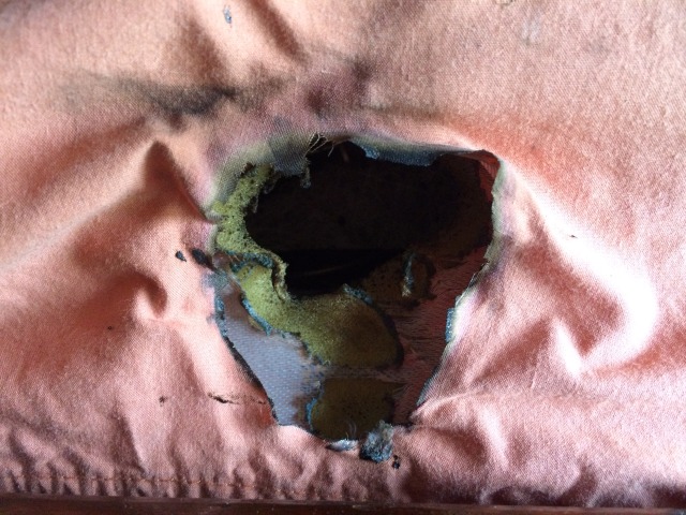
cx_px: 343
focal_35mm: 29
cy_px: 258
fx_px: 575
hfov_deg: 61.7
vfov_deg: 48.2
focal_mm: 4.15
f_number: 2.2
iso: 320
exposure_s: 1/24
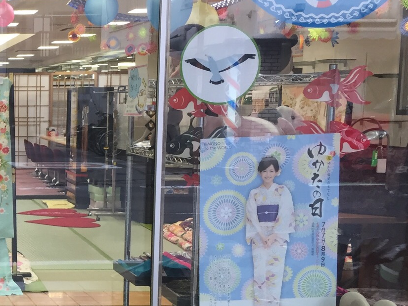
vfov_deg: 20.3
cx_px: -88
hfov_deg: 24.4
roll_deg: -0.3
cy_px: 219
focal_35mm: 72
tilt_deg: -6.1
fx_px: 849
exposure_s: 1/40
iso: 32
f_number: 2.2
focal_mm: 4.15
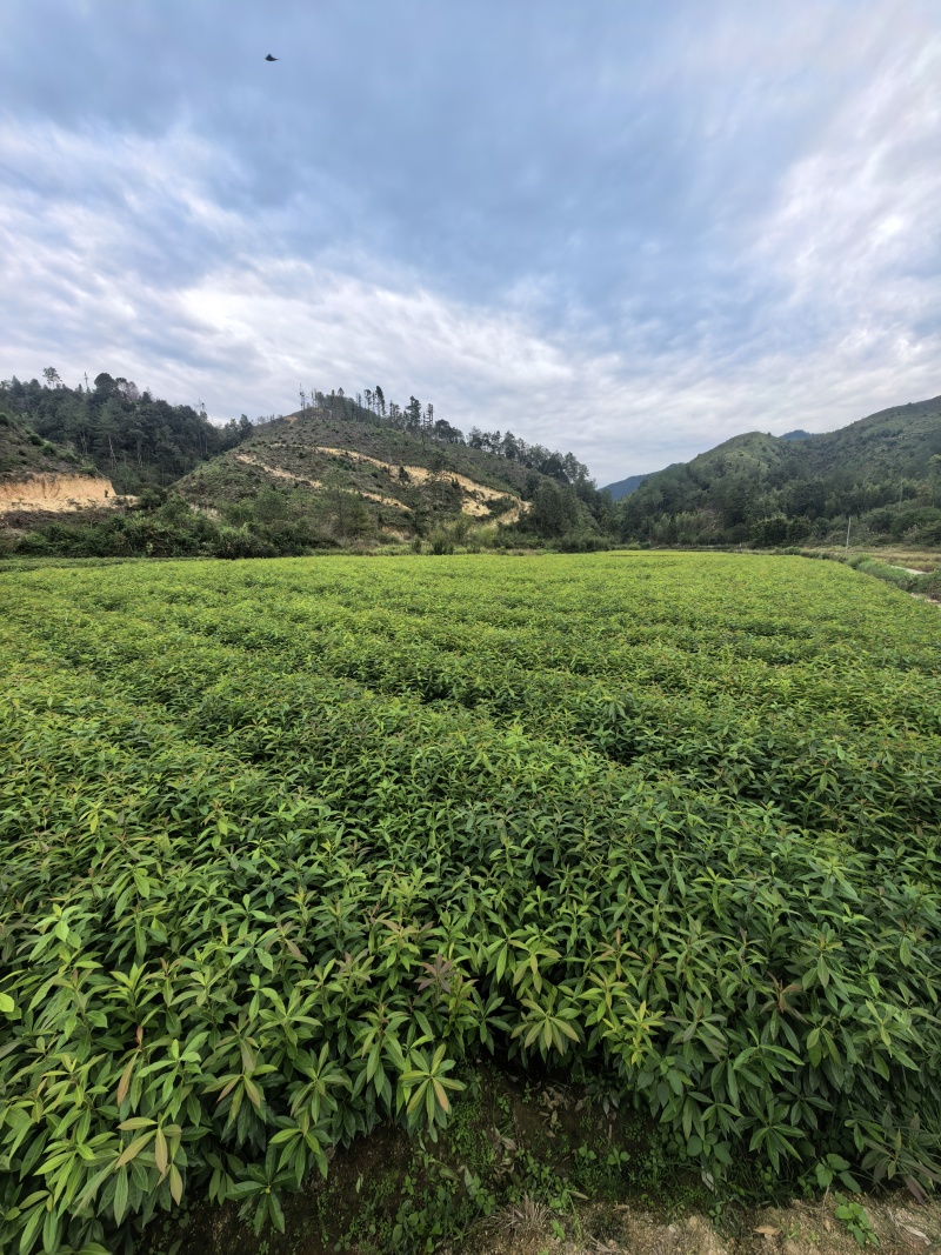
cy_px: 628
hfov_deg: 89.9
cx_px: 470
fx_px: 471
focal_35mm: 13
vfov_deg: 106.2
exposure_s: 1/235
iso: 50
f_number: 2.2
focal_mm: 1.95
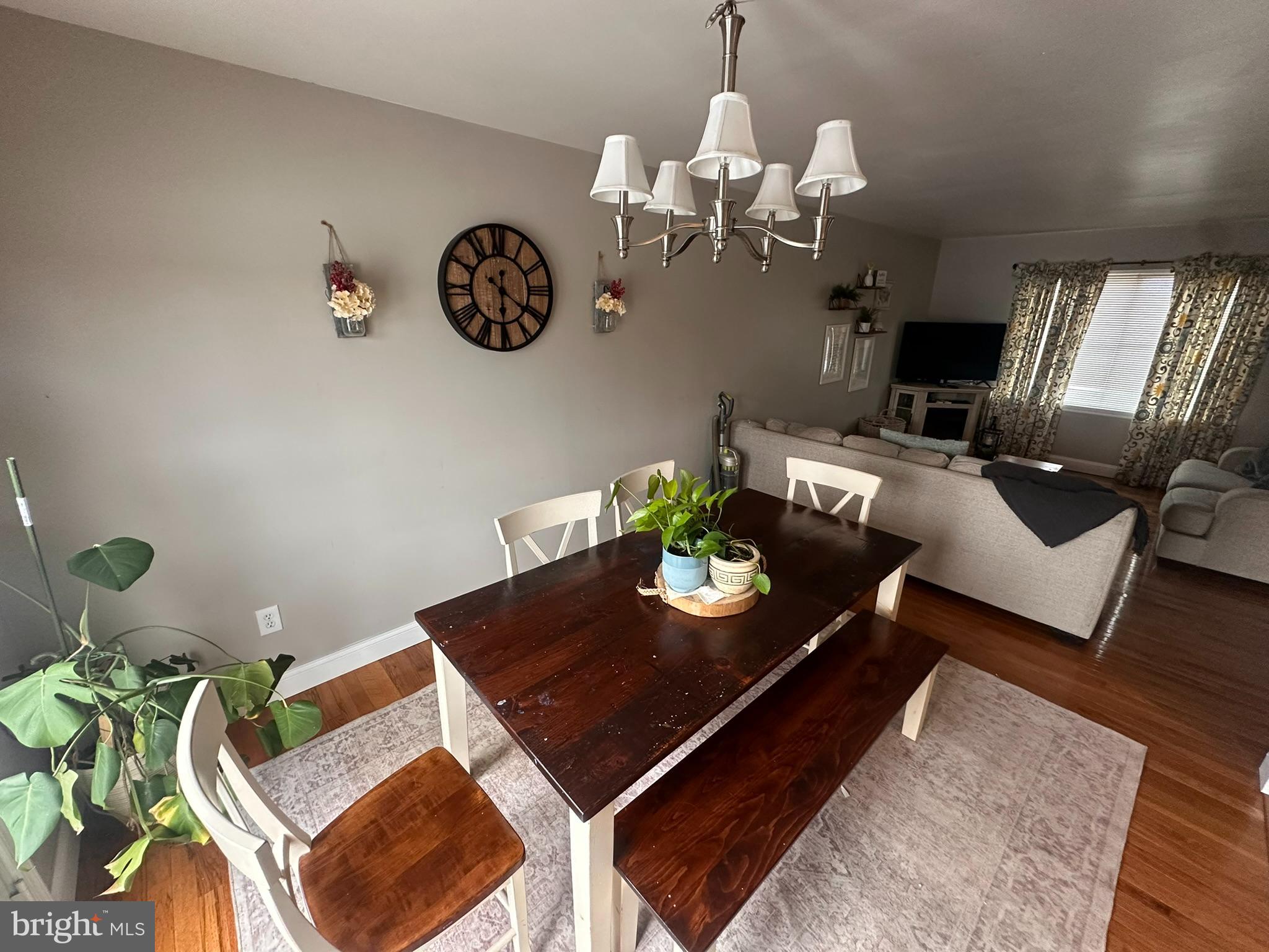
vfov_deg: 85.7
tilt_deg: -19.5
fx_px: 513
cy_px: 476
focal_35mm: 14
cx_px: 634
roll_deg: -1.0
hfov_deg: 102.1
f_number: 2.2
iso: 250
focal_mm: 2.22
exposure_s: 1/60
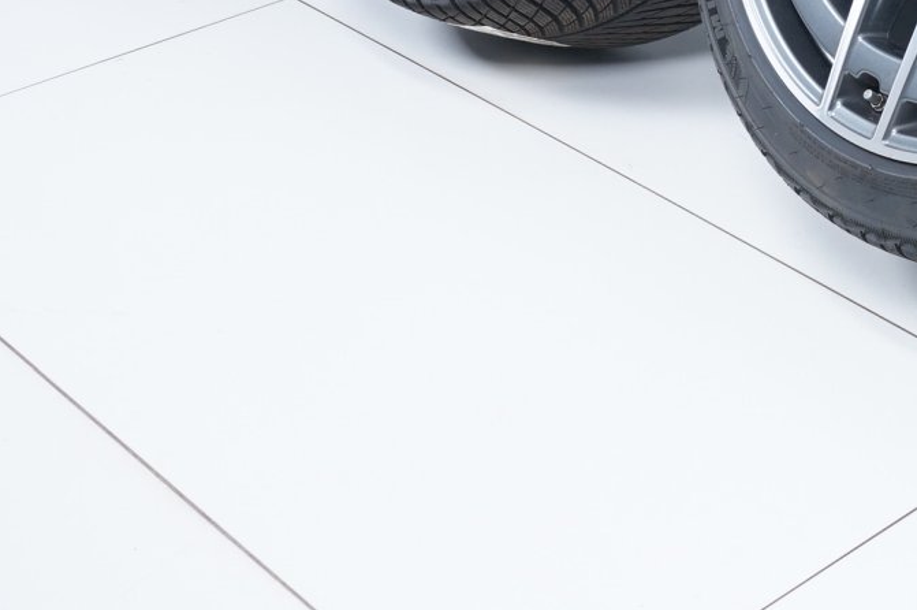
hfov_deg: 21.8
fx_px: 2112
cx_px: 1234
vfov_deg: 15.9
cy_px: -68
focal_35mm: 83
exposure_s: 1/100
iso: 250
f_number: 7.1
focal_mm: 29
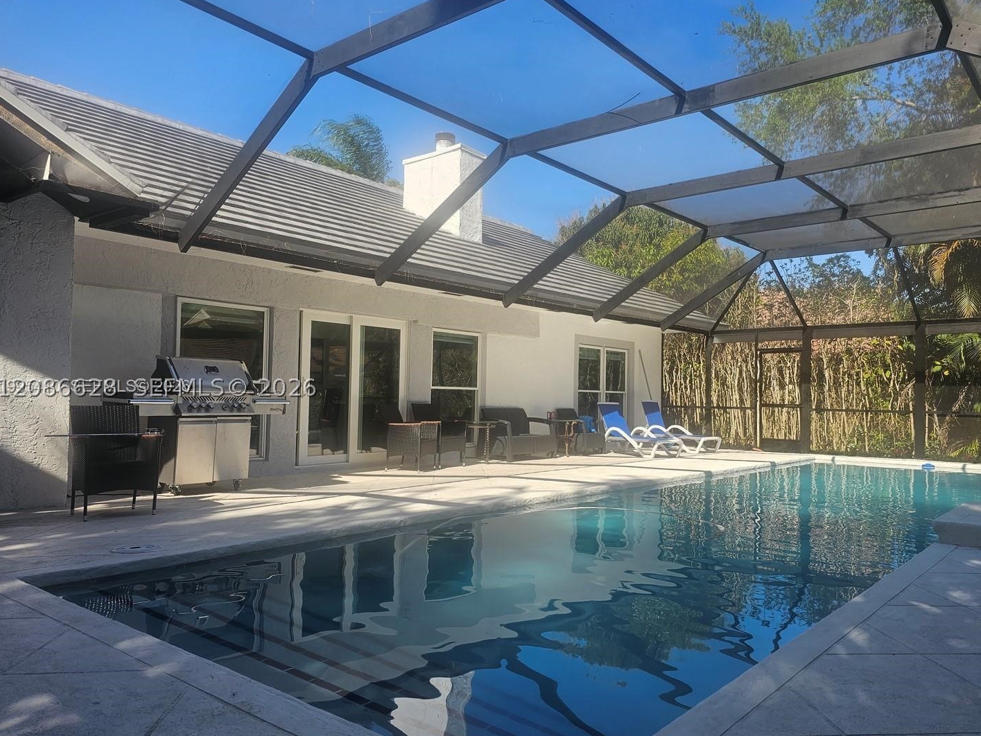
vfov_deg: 53.1
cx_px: 529
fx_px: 737
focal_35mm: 26
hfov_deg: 67.2
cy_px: 387
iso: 10
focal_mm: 6.3
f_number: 1.7
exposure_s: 1/276
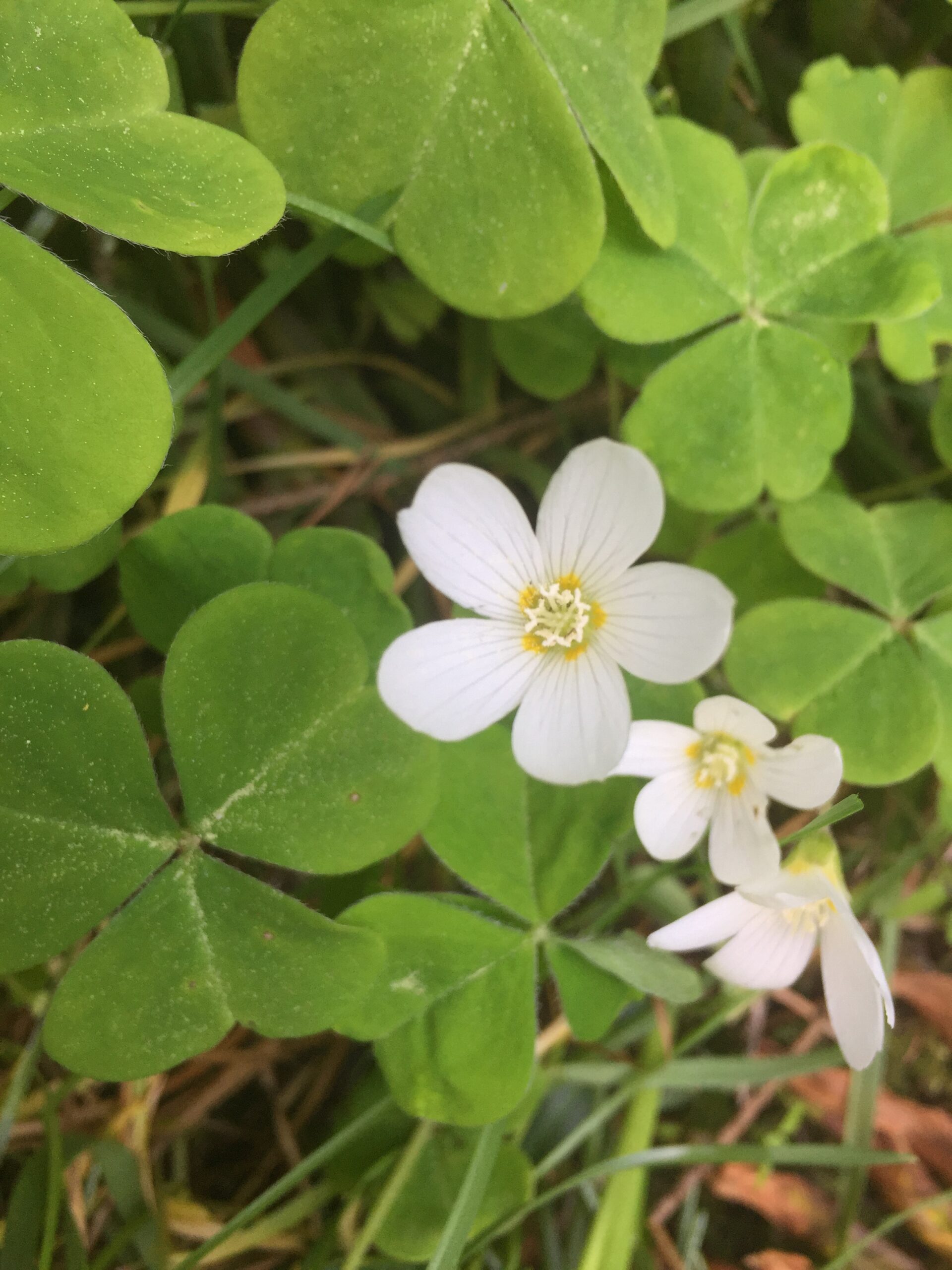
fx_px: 1063
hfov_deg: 48.2
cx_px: 476
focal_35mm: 29
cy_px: 635
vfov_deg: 61.7
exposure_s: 1/120
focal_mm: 4.15
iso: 50
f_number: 2.2
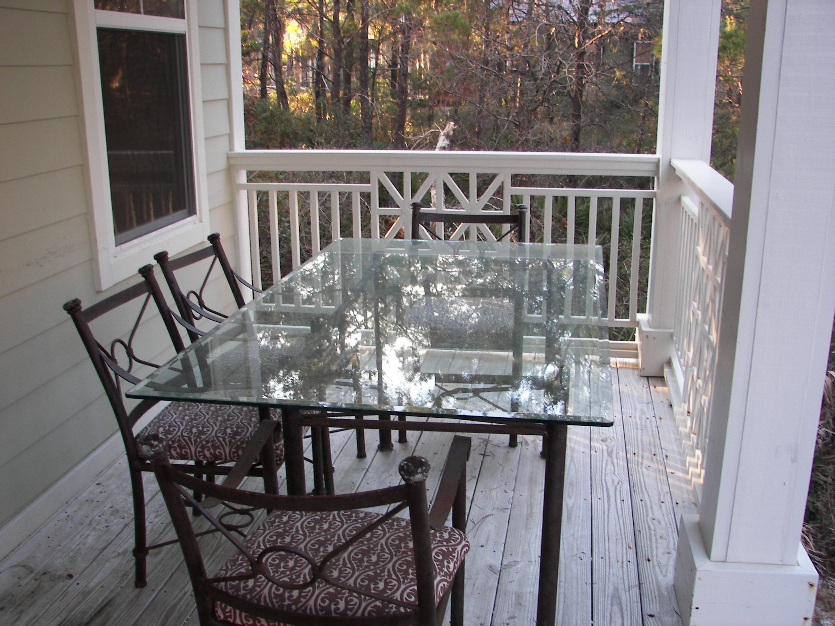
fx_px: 868
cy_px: 313
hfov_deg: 51.4
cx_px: 418
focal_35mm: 36
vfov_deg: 39.7
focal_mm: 6
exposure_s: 1/30
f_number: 2.8
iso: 64
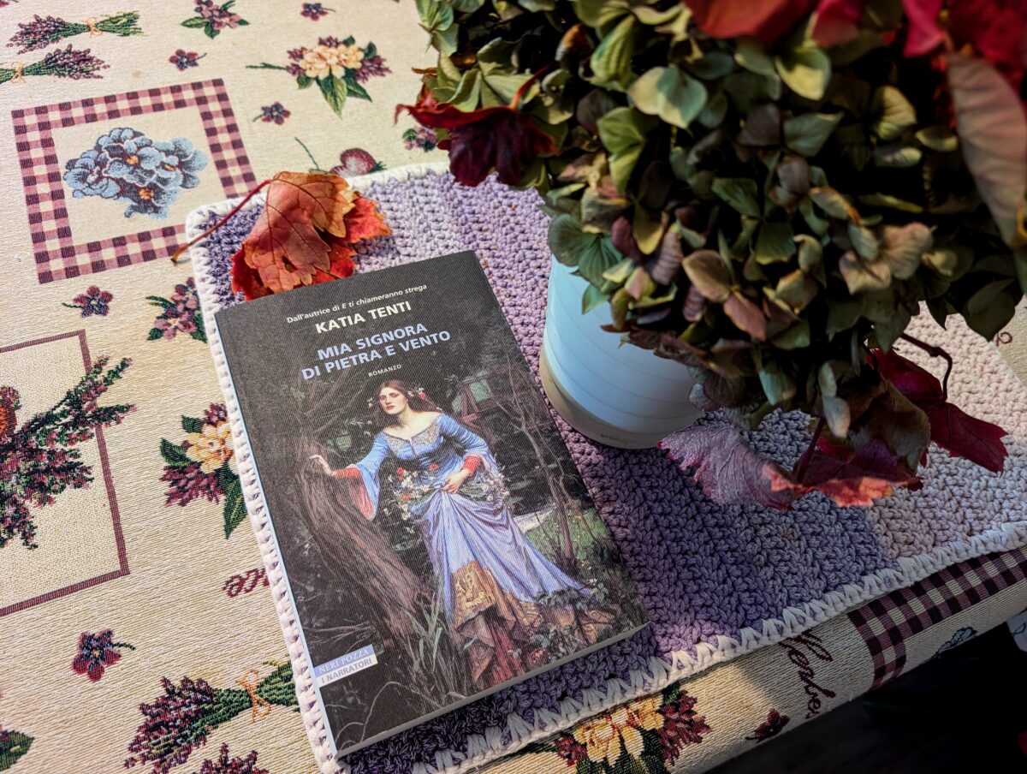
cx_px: 514
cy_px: 387
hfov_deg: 71.5
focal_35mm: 24
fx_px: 713
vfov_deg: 57.0
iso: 262
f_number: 1.68
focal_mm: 6.9
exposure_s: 1/23.8
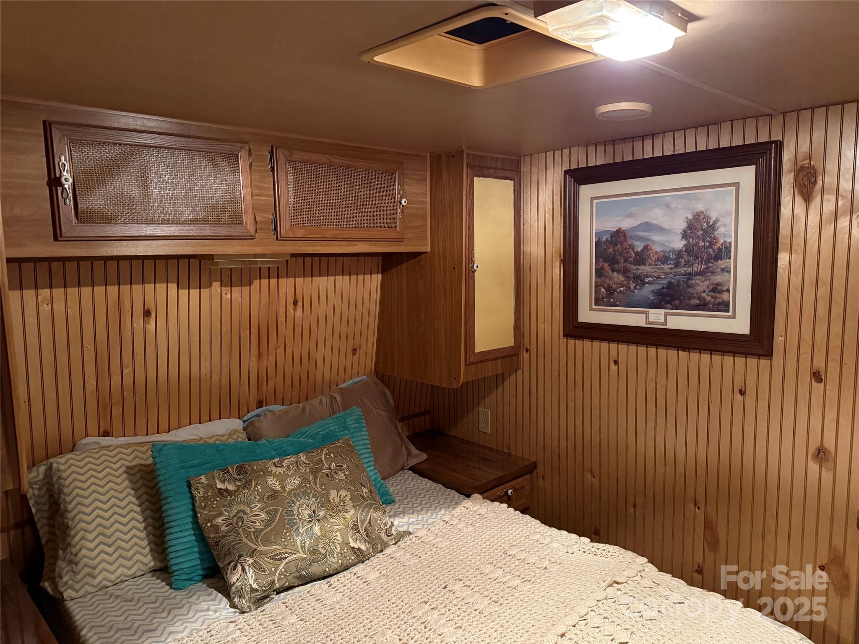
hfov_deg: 71.6
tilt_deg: -6.0
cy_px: 322
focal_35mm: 24
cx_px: 430
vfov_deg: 56.8
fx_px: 596
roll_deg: +1.0
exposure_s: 1/30
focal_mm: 6.76
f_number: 1.78
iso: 800
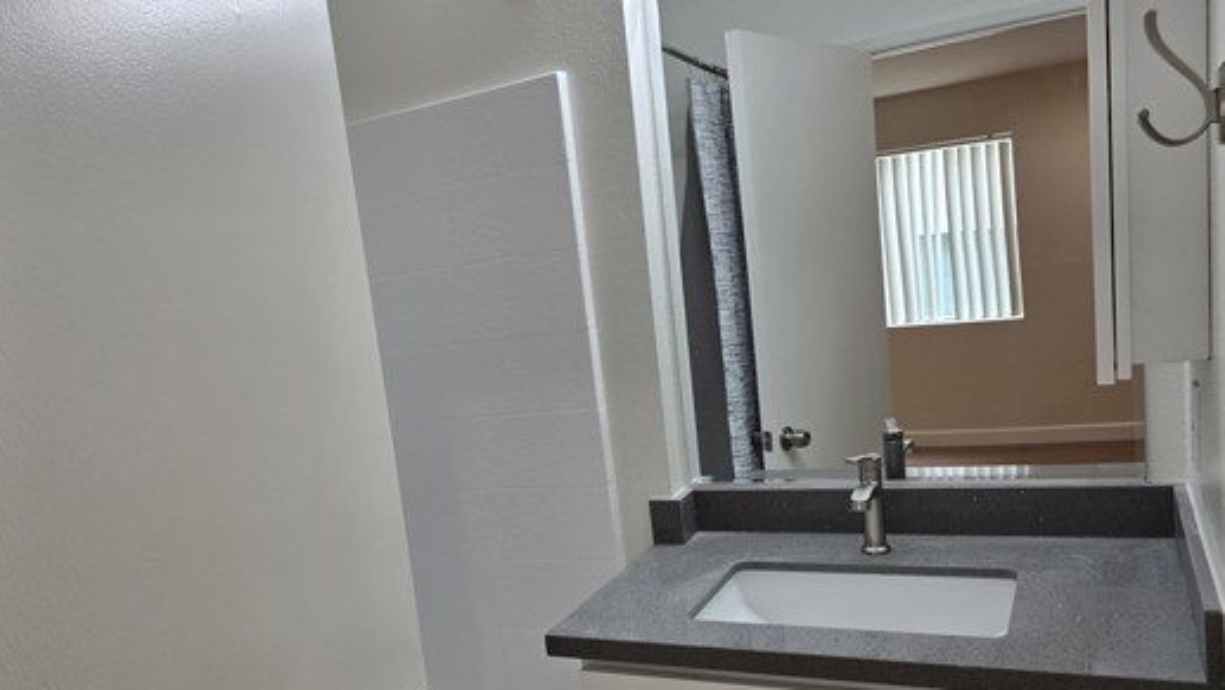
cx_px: 514
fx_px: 1007
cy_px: 436
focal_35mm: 31
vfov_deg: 37.5
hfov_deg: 62.3
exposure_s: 1/120
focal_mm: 6.3
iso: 40
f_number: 1.7
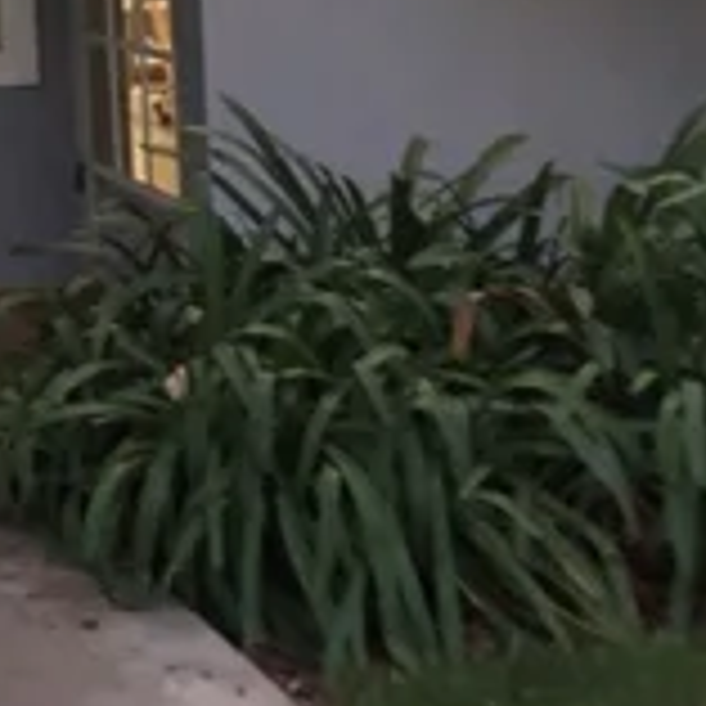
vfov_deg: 14.2
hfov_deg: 14.0
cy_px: -216
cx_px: -308
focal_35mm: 118
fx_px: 2723
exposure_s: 1/4
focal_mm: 3.99
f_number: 1.8
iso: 125
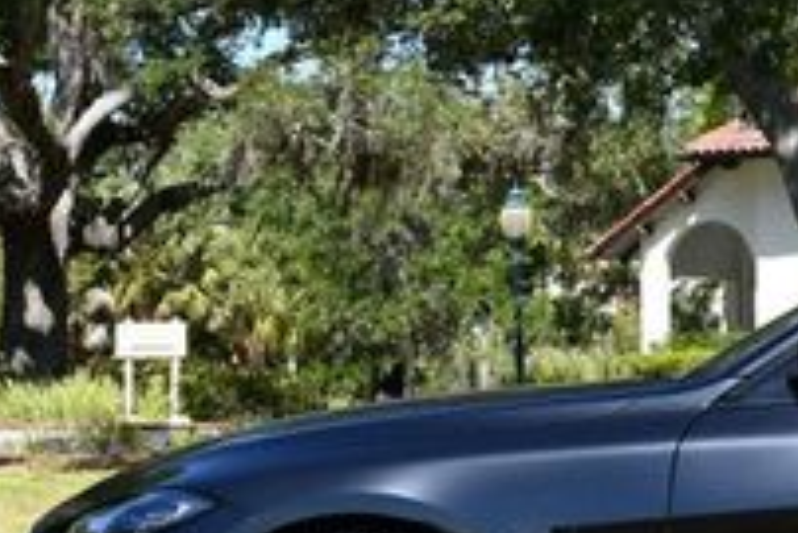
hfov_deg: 13.0
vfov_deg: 9.0
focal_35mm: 152
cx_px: 1055
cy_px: 126
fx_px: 3372
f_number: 8
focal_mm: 24
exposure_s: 1/250
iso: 140
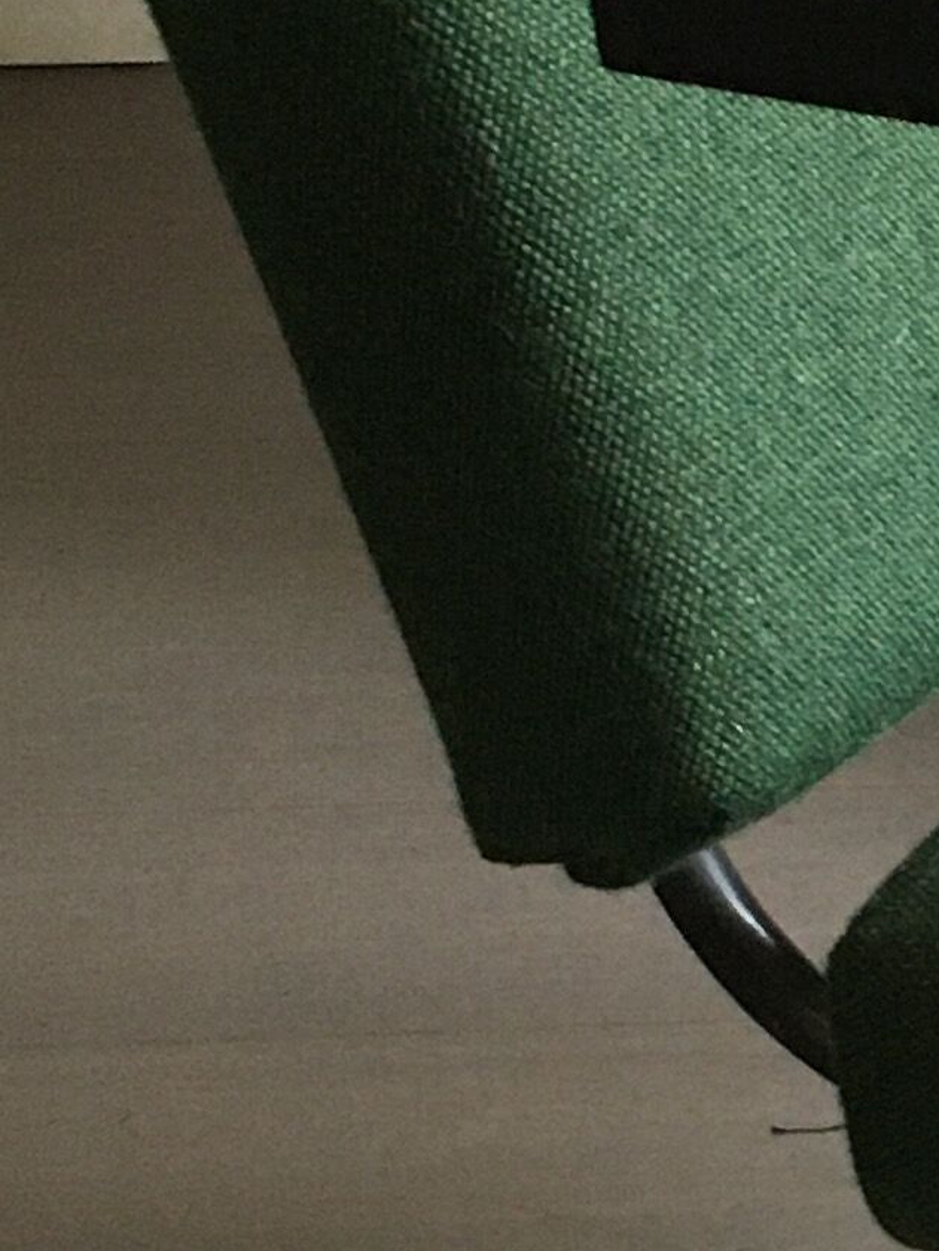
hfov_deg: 10.0
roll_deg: -0.5
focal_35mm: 139
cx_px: 1774
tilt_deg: -26.3
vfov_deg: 14.2
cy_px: 373
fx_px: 5026
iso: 200
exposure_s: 1/33
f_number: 2.2
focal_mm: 4.15
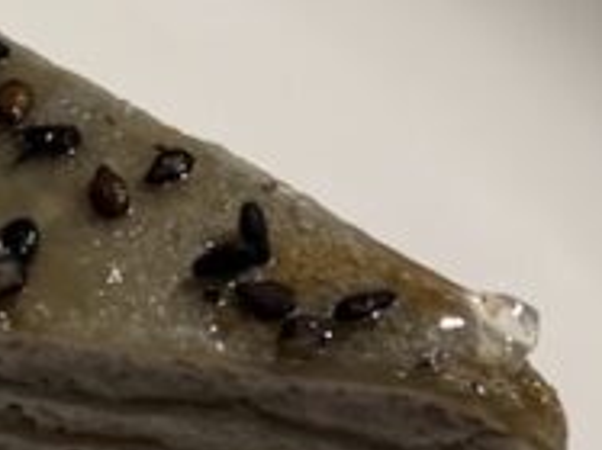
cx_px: -493
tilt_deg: -47.1
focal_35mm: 285
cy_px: 434
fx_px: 4953
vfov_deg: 5.2
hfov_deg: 6.8
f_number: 1.6
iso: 25
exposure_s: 1/111
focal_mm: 5.96
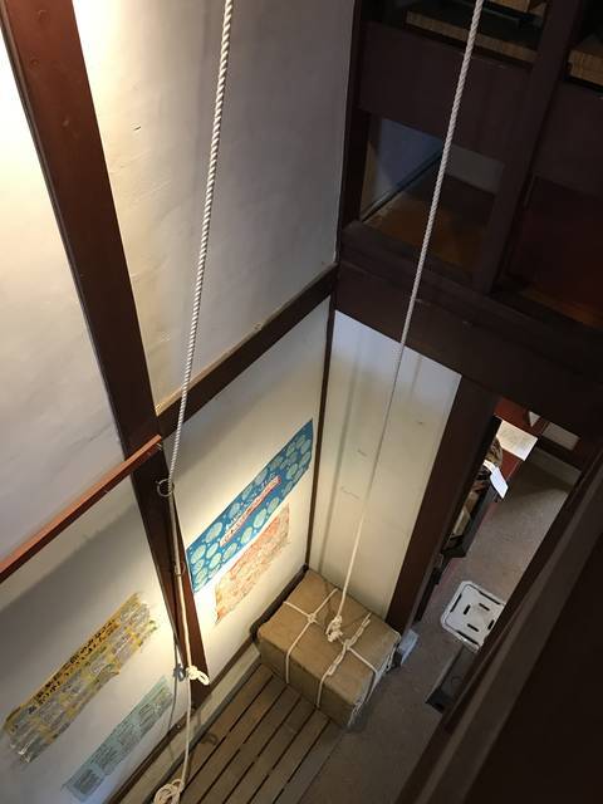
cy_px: 402
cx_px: 302
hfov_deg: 49.7
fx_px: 650
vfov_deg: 63.4
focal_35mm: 28
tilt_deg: -48.0
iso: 80
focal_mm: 3.99
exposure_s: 1/15
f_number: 1.8
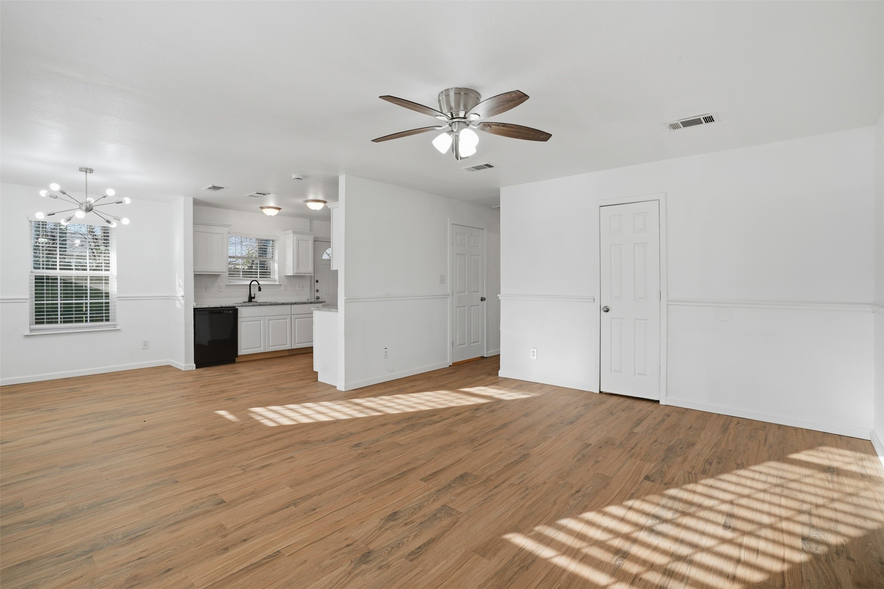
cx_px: 442
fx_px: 393
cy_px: 294
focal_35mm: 16
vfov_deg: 73.7
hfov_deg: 96.7
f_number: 9
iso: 100
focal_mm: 16
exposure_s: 1/50
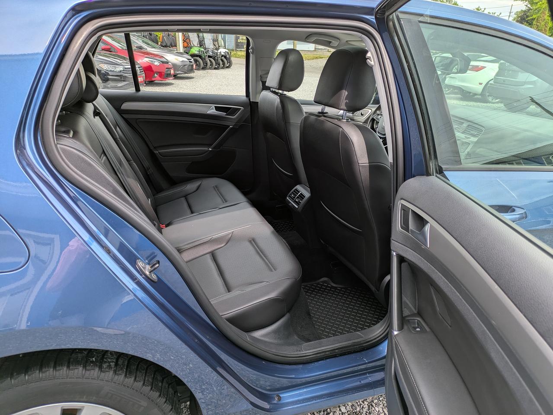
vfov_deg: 54.9
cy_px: 208
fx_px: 399
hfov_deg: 69.4
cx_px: 276
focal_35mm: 25
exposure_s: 1/592
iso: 40
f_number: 1.89
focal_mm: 5.43
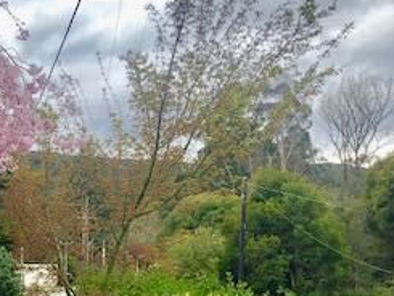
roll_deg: +0.5
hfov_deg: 24.7
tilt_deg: -2.3
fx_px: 831
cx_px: -45
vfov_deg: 19.6
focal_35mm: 73
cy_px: 298
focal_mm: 4
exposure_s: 1/206
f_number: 1.8
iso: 20
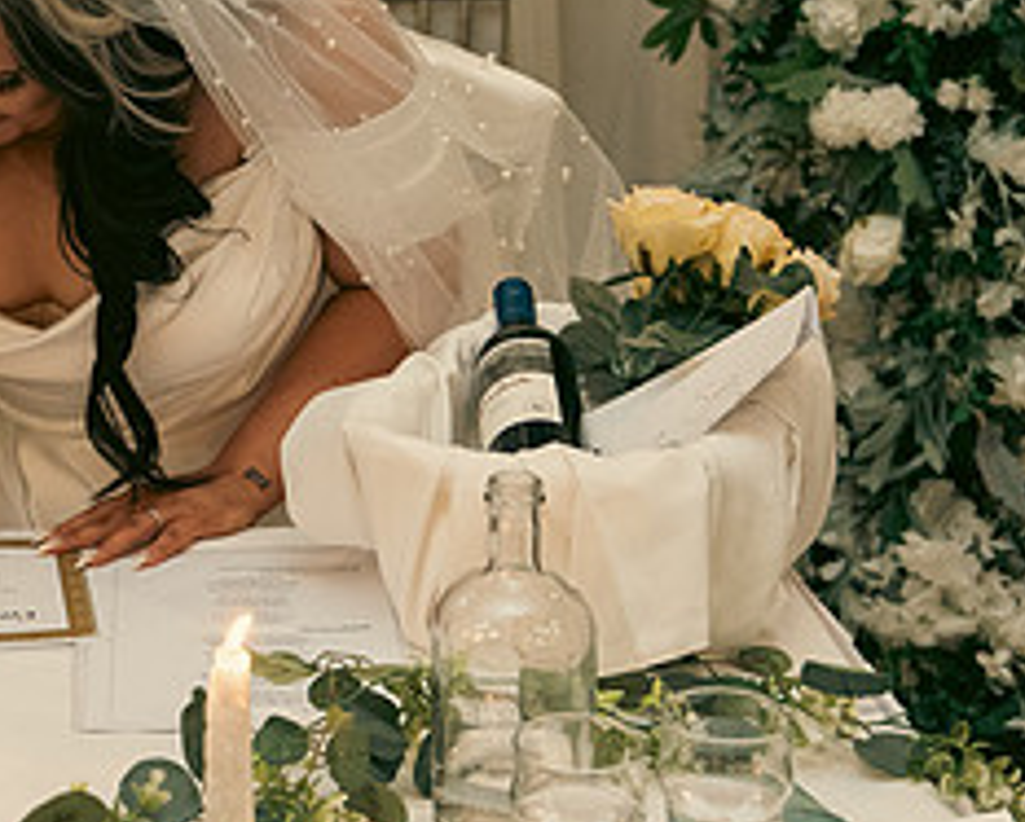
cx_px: -35
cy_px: 15
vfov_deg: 16.6
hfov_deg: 20.3
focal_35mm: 91
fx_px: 2764
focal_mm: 39
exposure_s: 1/160
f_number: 3.5
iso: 2500
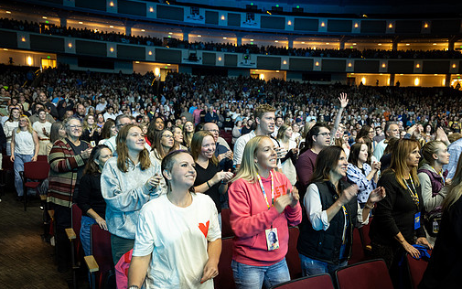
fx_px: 365
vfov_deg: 43.0
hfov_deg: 64.4
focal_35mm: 29
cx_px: 261
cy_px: 173
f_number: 2.8
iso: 1250
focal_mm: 24
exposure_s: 1/60
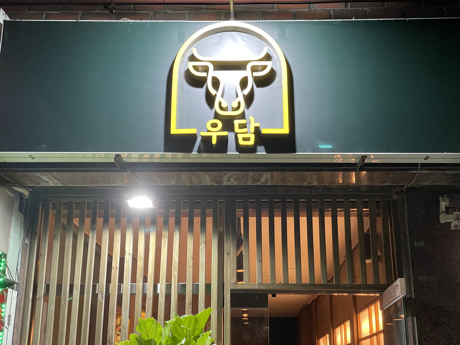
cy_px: 172
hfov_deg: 36.8
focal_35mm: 52
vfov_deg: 28.0
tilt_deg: +19.0
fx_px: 691
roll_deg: -0.6
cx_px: 230
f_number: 2
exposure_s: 1/60
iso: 160
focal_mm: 6
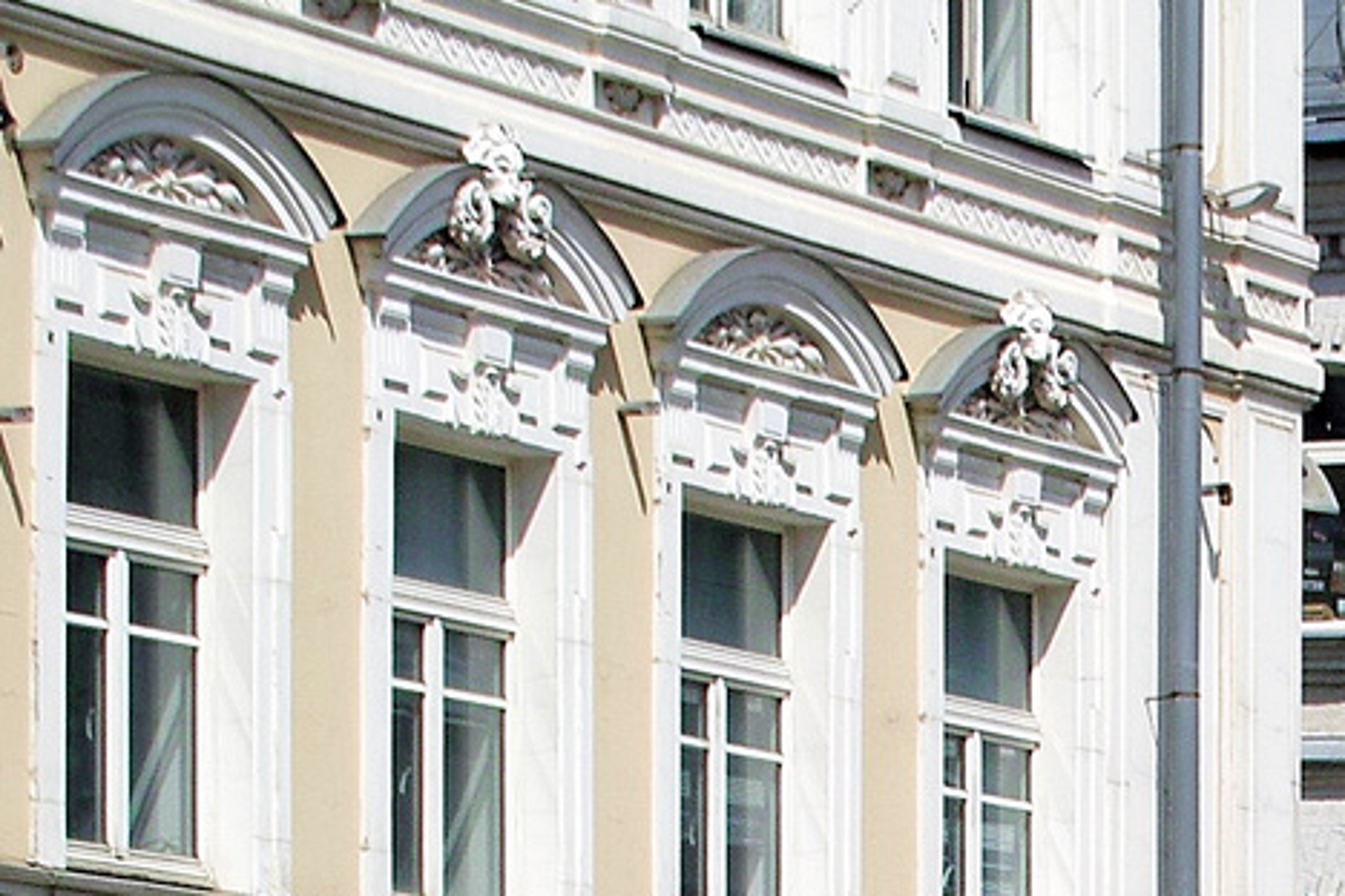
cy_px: 1579
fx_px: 8480
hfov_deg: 8.8
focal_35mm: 227
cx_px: 2130
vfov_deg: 5.9
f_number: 8
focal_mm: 35
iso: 100
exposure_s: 1/640
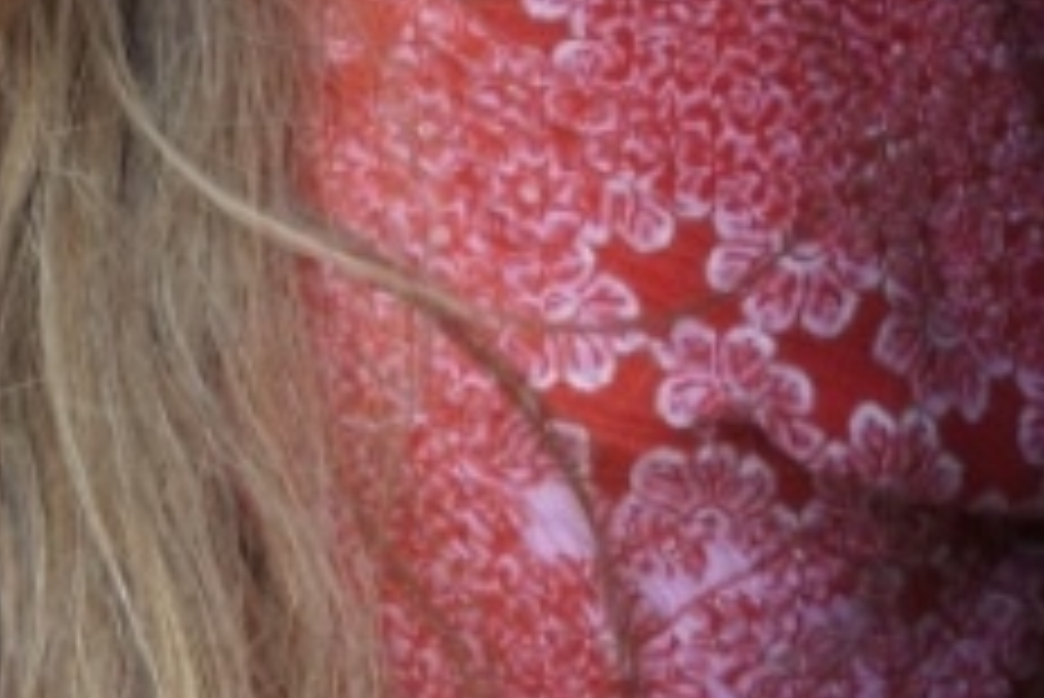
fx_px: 11317
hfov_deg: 5.2
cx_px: -747
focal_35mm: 390
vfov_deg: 3.5
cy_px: 86
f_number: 5.6
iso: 360
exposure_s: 1/125
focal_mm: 50
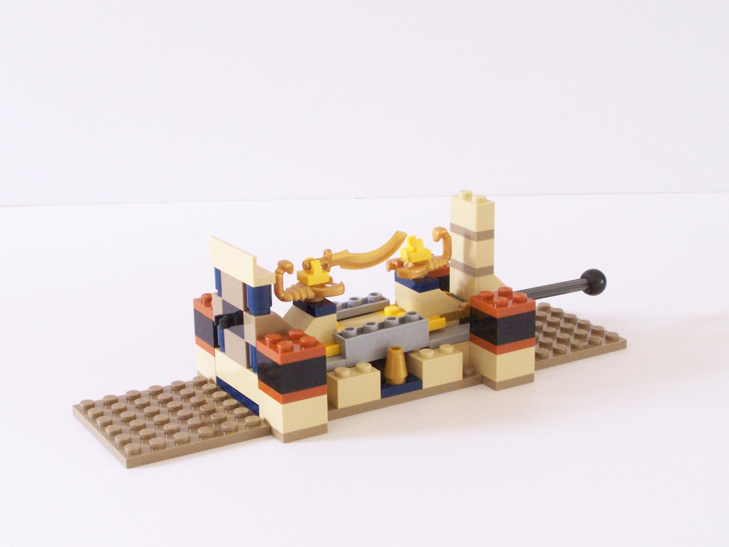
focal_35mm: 67
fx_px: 1411
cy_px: 274
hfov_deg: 29.0
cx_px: 364
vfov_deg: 21.9
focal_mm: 11.1
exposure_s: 1/15
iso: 400
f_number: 5.6
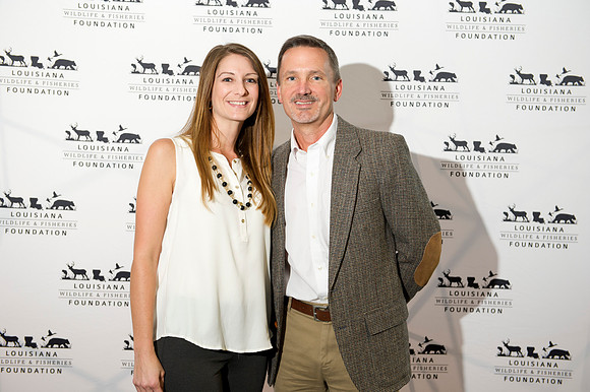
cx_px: 295
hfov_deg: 38.2
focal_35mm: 52
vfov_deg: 26.0
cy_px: 196
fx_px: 852
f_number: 4.5
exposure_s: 1/80
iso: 800
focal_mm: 52
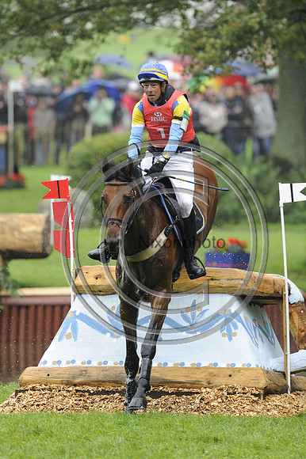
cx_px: 153
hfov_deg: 2.7
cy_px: 230
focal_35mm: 500
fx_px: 6382
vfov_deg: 4.1
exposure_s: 1/640
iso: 2000
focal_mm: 500
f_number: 5.6
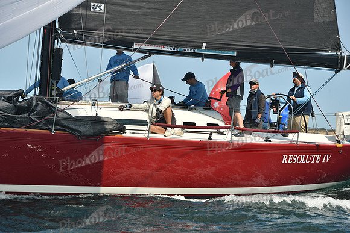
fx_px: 1313
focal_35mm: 135
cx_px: 175
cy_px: 116
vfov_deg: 10.2
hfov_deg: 15.2
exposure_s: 1/640
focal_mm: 135
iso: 320
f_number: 8
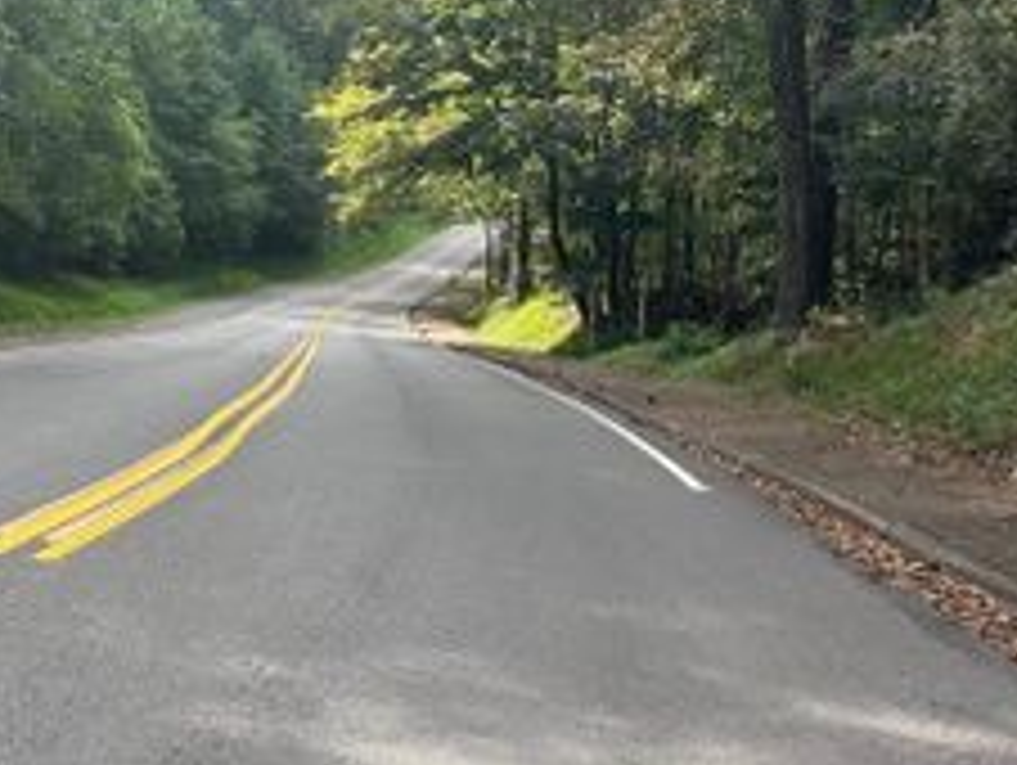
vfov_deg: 27.6
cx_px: 153
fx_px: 1559
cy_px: 358
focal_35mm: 53
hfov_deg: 34.6
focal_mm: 6.86
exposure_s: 1/797
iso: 80
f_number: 1.78
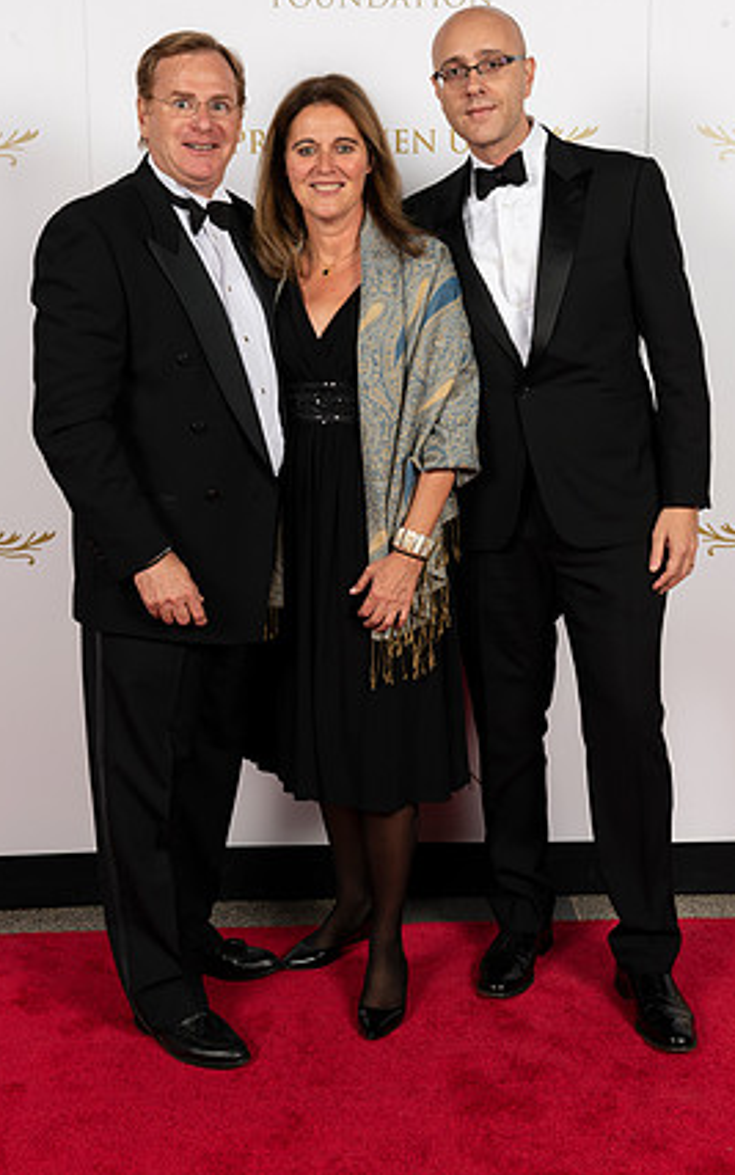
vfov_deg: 46.2
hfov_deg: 29.9
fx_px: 1378
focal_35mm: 43
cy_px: 559
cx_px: 396
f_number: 11
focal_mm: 40
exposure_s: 1/125
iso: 64
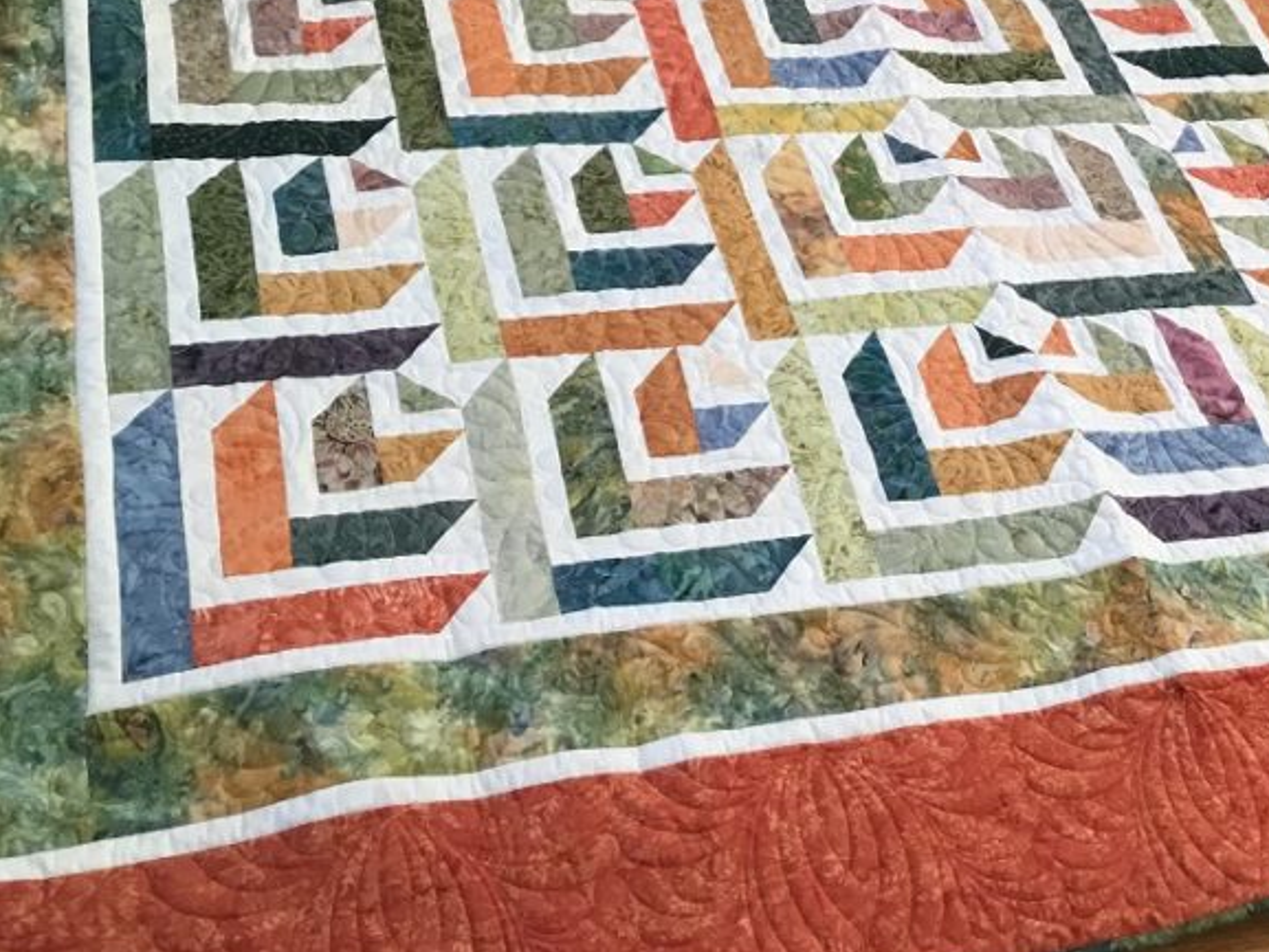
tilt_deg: -40.4
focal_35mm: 55
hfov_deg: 34.4
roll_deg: -18.6
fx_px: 2017
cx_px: 911
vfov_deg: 25.9
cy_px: 130
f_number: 2.4
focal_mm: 3.3
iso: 64
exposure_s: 1/30
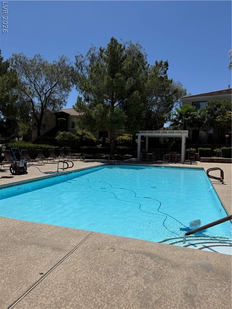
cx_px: 116
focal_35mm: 24
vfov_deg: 71.6
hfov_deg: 56.8
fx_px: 215
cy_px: 154
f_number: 1.78
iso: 80
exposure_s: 1/11905
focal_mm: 6.76
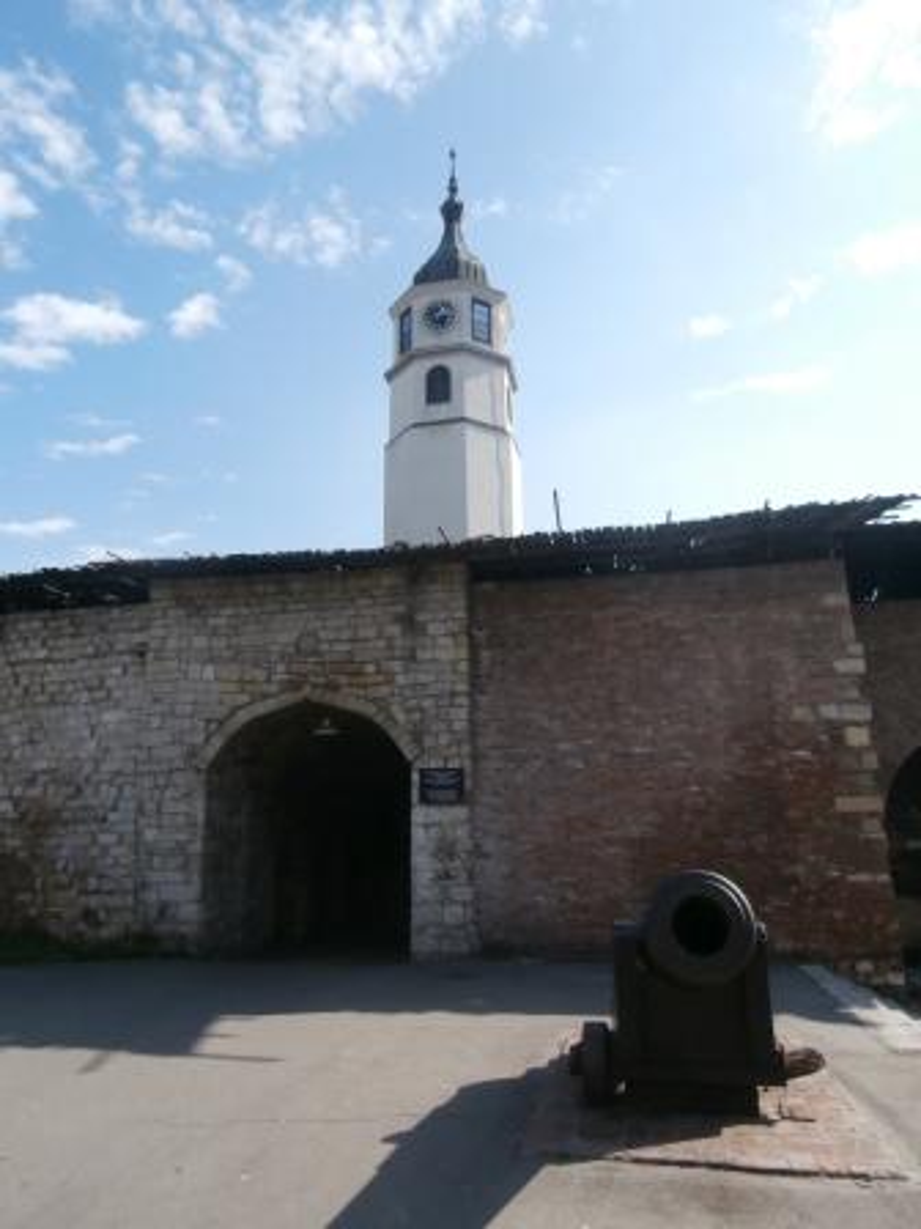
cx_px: 460
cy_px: 614
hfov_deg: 56.8
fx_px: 851
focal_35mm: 24
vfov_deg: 71.6
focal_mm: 4.2
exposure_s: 1/800
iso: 100
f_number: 3
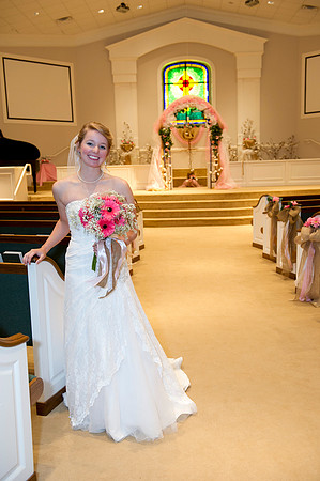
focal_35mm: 38
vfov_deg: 50.7
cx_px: 160
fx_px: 508
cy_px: 240
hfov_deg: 35.0
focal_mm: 38
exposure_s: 1/125
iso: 1250
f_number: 4
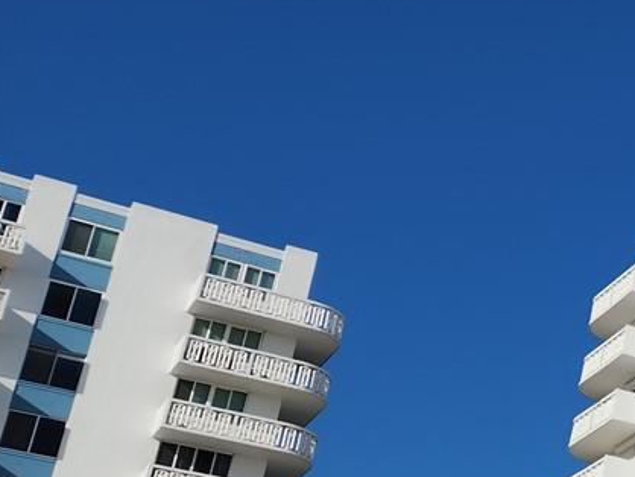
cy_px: 406
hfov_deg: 17.5
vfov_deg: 16.6
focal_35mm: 88
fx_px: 1615
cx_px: 1180
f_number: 1.8
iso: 20
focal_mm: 5.4
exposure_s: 1/3246
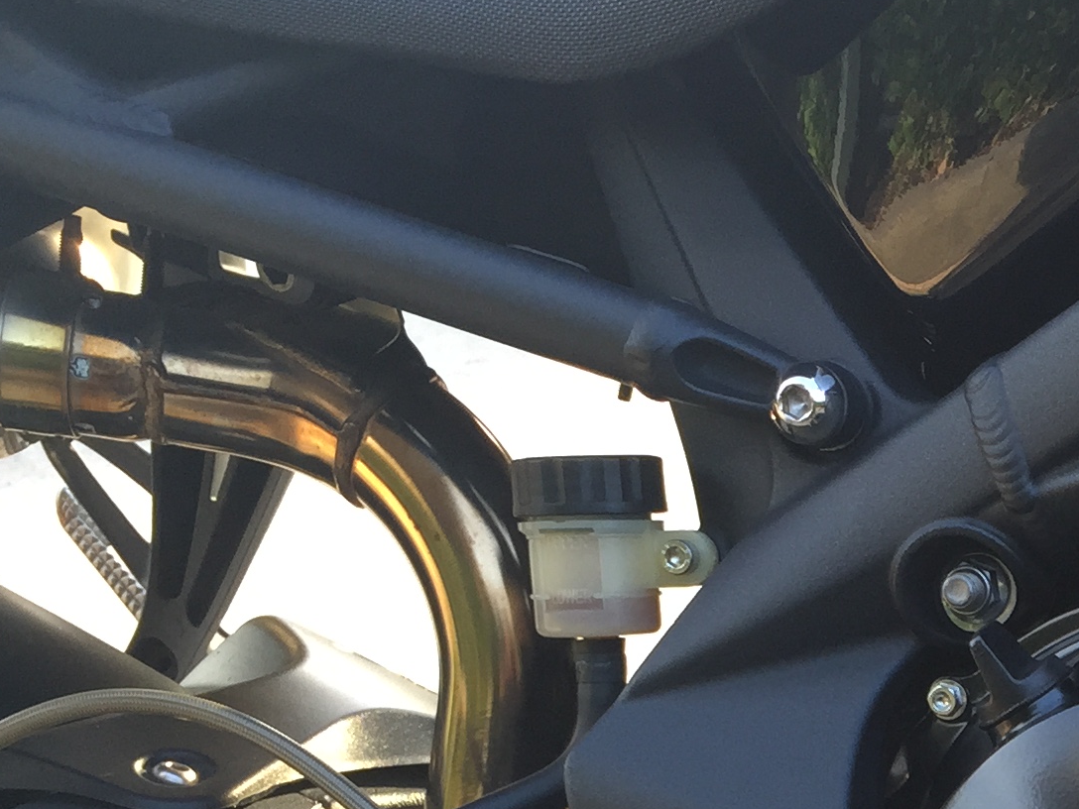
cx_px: 1287
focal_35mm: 87
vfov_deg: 16.1
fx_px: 2712
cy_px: 1050
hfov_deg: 21.0
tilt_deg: -24.0
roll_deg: +2.3
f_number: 2.2
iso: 32
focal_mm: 4.15
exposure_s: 1/60
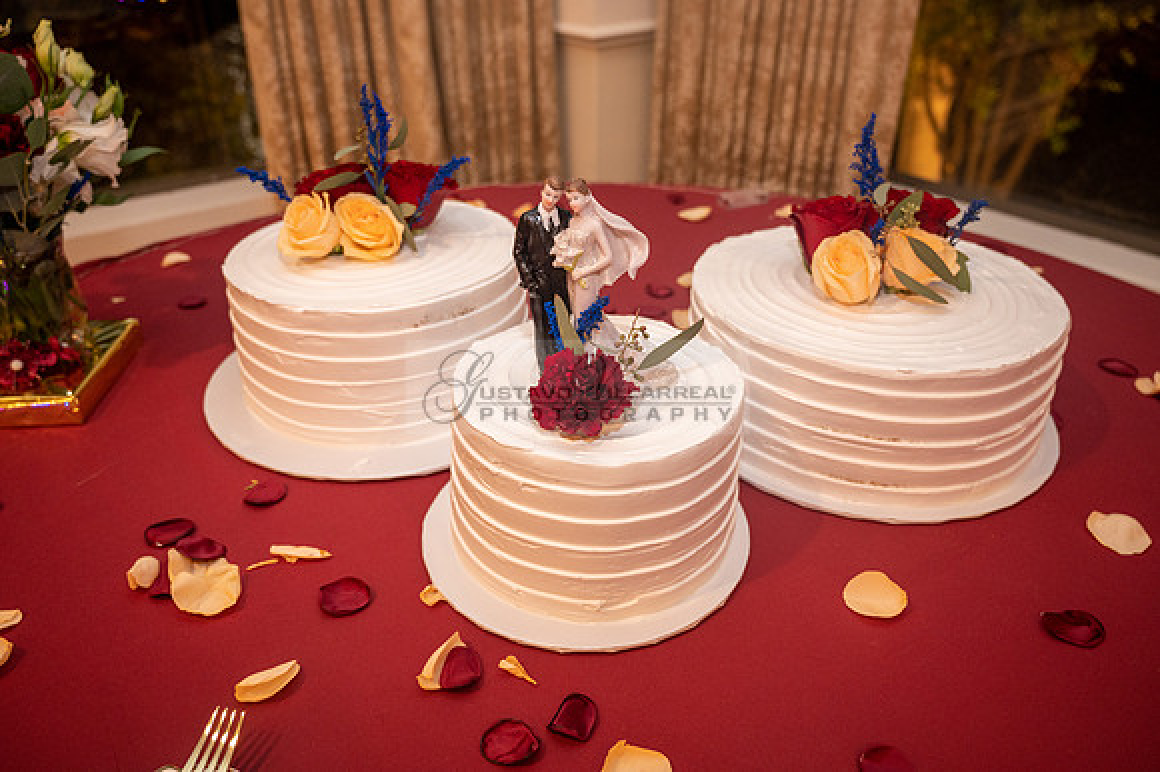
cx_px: 580
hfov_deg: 67.4
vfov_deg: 47.9
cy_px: 386
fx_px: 869
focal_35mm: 27
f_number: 4
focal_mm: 27
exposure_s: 1/50
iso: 2500
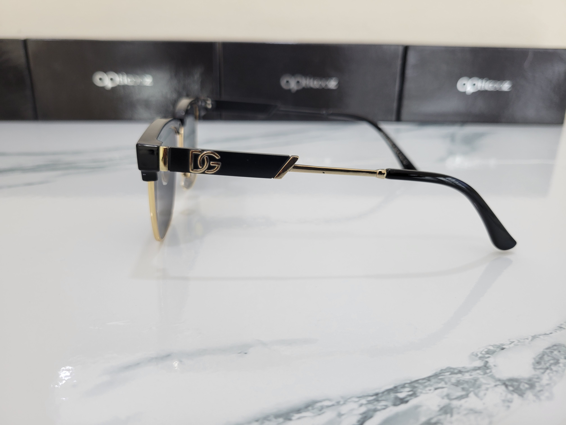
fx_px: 425
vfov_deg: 53.1
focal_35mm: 26
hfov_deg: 67.3
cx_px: 283
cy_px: 212
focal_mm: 5.4
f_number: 1.8
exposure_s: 1/100
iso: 125
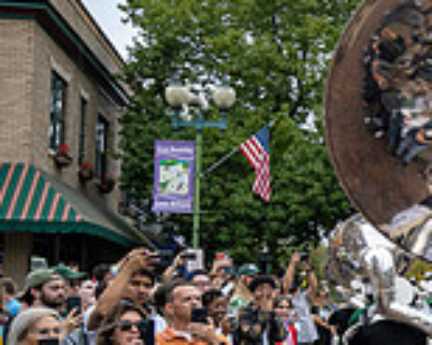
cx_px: 732
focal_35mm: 85
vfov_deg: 18.0
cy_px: 240
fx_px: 1086
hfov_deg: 18.5
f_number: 4
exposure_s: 1/1600
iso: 500
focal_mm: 24
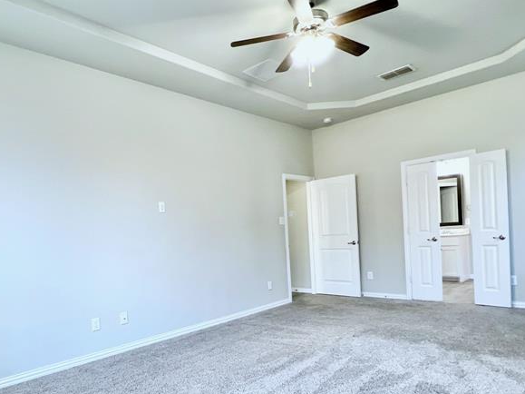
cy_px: 245
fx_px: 349
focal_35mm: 23
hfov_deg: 73.5
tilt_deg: -2.4
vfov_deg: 58.2
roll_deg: +3.9
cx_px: 225
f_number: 1.8
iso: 125
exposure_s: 1/60
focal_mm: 1.57
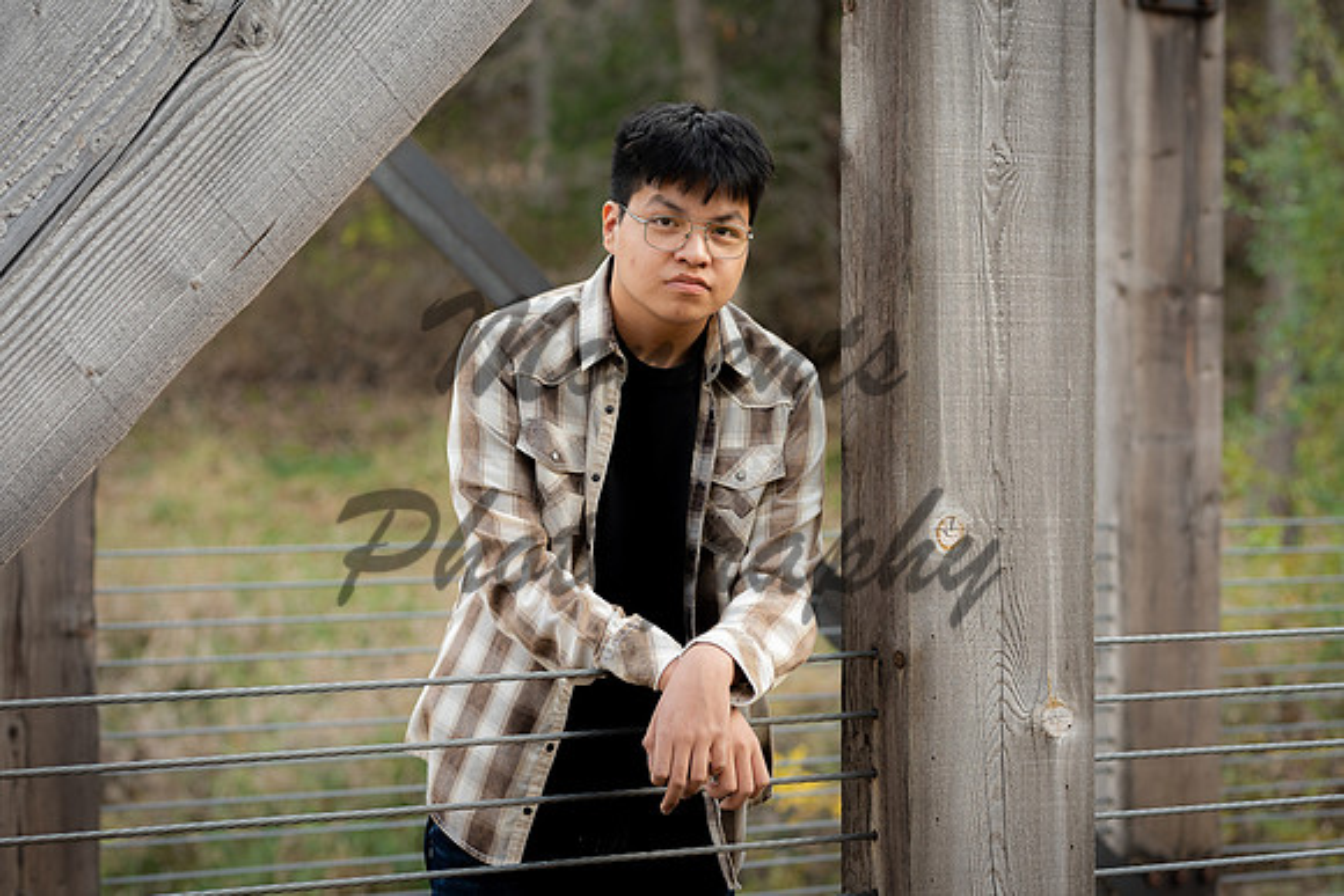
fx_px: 3499
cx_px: 672
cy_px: 448
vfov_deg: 14.6
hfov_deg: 21.7
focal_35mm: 94
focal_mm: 85
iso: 200
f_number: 3.5
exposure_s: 1/125
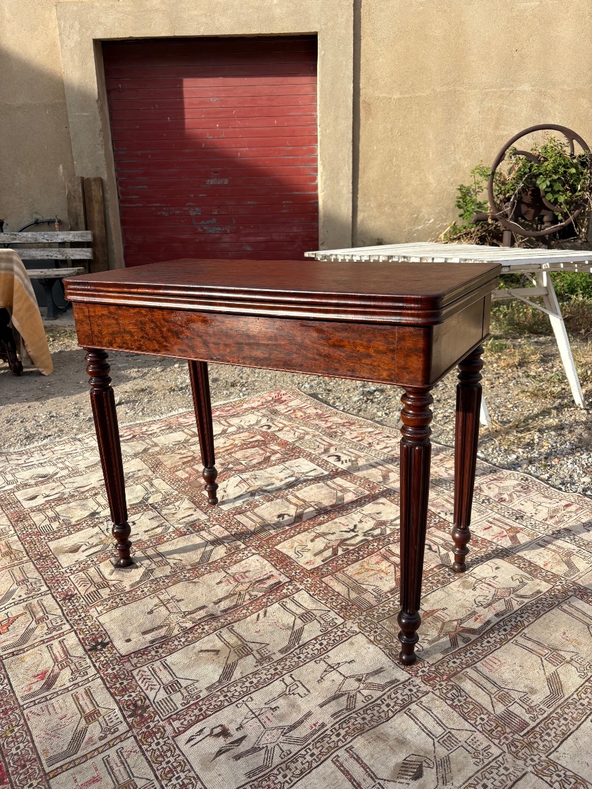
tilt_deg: -16.7
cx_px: 296
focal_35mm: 26
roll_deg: +1.1
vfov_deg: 67.3
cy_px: 394
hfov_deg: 53.1
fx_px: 593
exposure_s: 1/1751
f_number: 1.6
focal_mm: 5.96
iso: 50
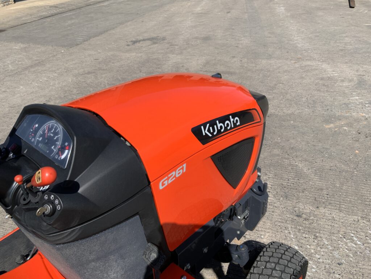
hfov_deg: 61.7
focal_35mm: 29
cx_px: 186
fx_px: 311
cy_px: 140
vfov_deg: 48.2
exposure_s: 1/1912
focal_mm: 3
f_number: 1.8
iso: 16
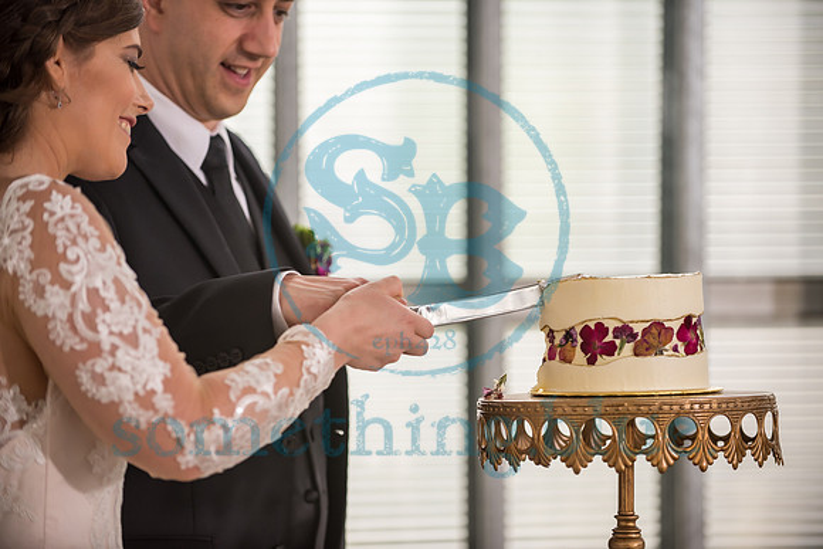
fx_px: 3239
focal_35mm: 142
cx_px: 414
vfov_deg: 9.7
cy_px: 275
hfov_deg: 14.5
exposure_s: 1/200
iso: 800
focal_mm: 140
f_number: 2.8
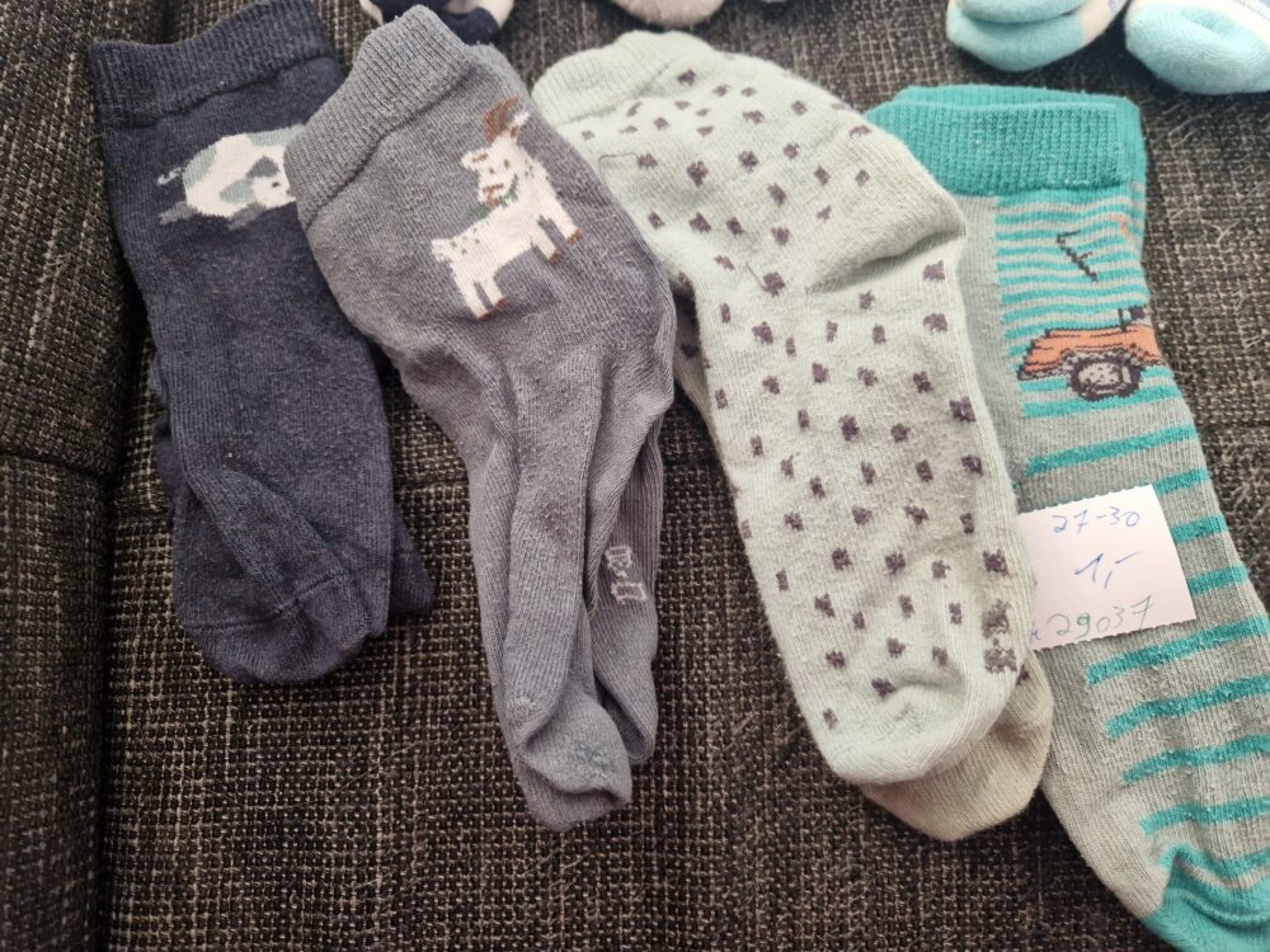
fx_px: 844
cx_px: 635
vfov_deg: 58.9
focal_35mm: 23
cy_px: 476
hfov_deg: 73.9
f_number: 1.8
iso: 80
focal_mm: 5.4
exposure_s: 1/100
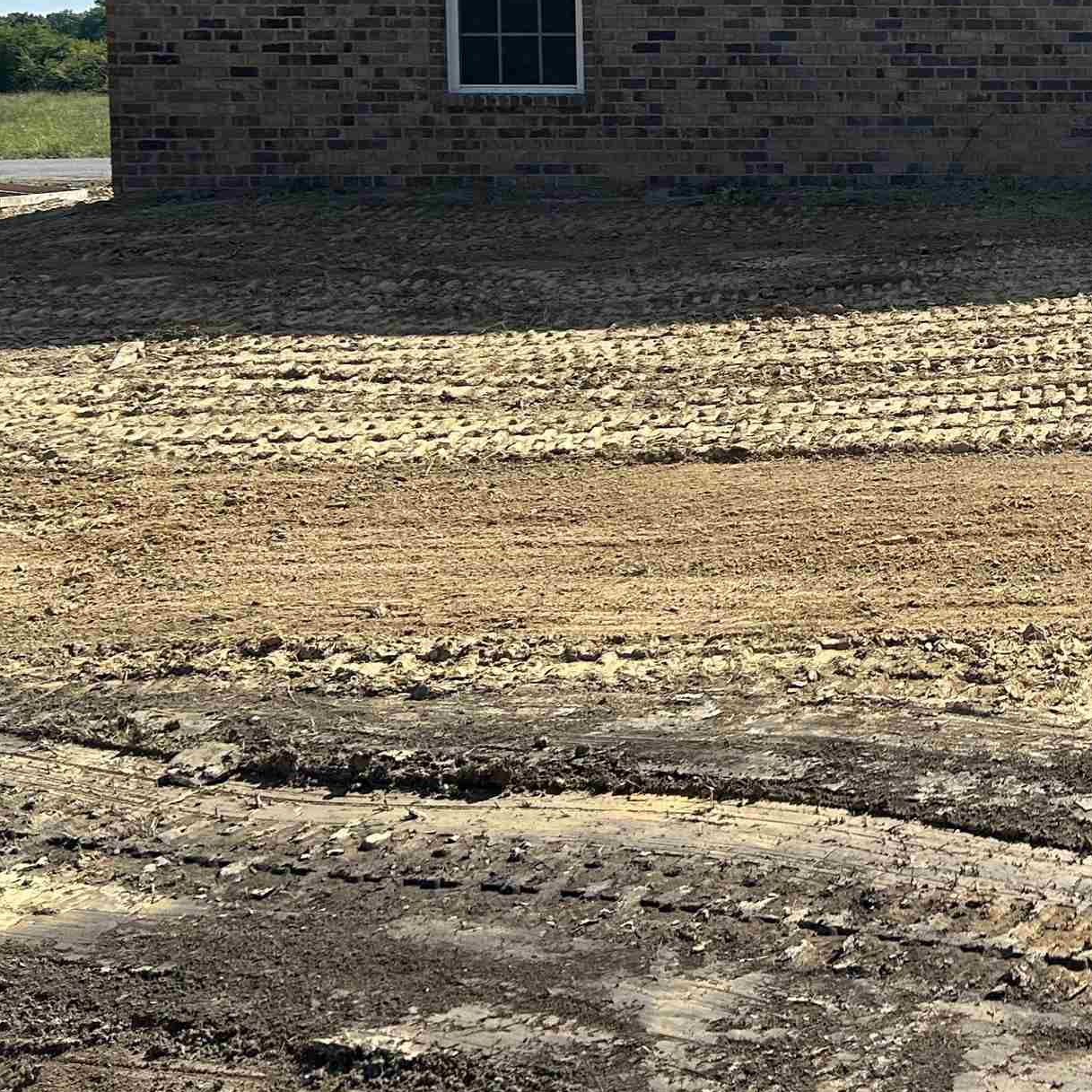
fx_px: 2070
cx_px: 1306
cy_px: 205
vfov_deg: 28.8
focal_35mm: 58
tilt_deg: -2.9
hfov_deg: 26.3
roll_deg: +0.0
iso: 50
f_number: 1.5
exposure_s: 1/3968
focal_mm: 5.7
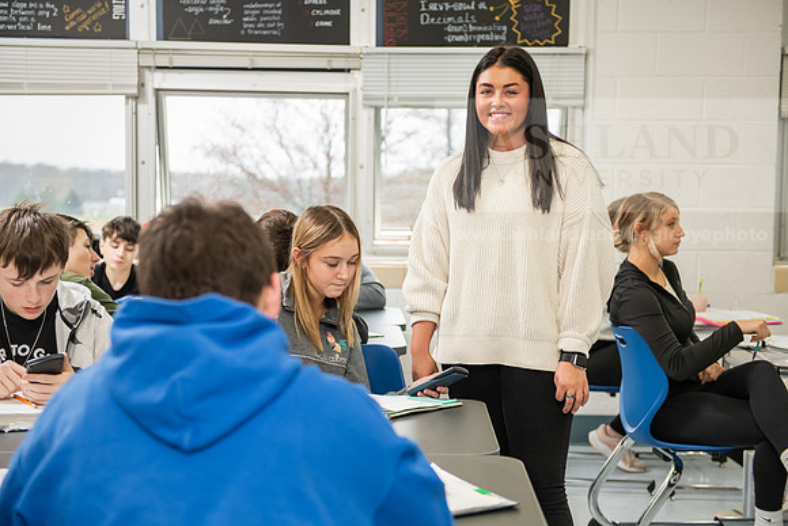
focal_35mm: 56
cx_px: 394
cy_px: 263
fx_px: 1226
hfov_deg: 35.6
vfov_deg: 24.2
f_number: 3.2
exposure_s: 1/200
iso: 1000
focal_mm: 56
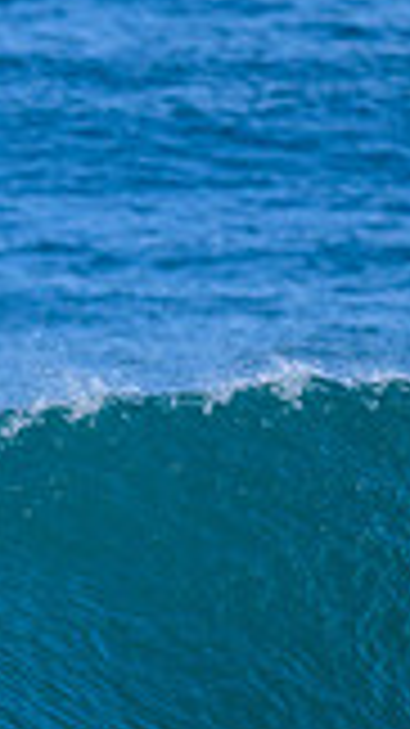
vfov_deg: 0.7
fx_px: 58042
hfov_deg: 0.4
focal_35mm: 3000
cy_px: 727
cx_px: -825
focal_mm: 800
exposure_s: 1/2000
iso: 500
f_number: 6.3
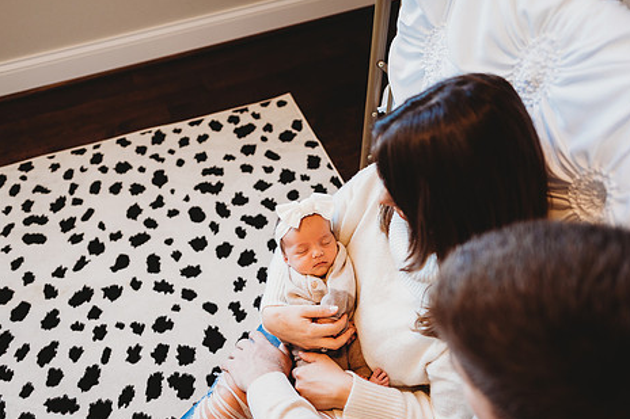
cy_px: 256
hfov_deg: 61.9
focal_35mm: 30
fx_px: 525
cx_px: 314
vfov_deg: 43.3
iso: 320
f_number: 2
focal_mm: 24
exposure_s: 1/200
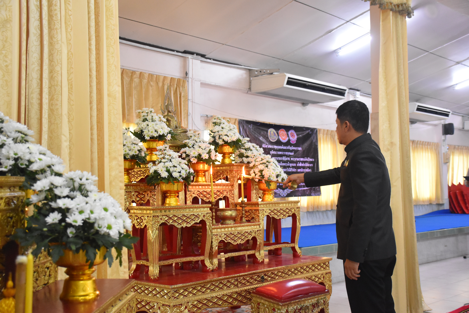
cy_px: 156
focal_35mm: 40
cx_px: 234
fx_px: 528
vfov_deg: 33.0
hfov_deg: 47.9
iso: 3200
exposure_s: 1/60
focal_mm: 27
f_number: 4
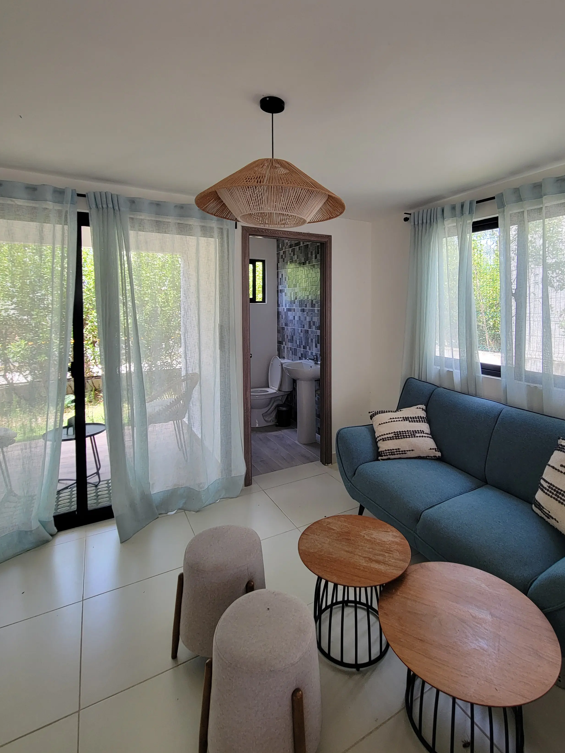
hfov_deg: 77.8
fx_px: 348
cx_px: 318
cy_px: 320
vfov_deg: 93.8
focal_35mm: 16
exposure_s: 1/120
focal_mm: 2.2
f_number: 2.2
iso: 80
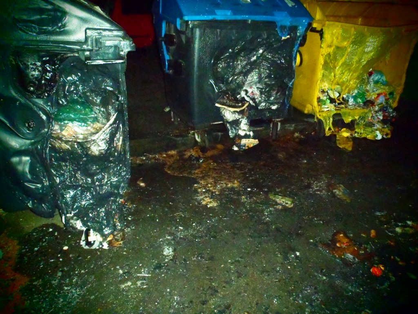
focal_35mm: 28
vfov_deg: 49.7
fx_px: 338
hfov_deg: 63.4
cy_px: 157
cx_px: 209
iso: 800
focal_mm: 5
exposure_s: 1/30
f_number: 3.9
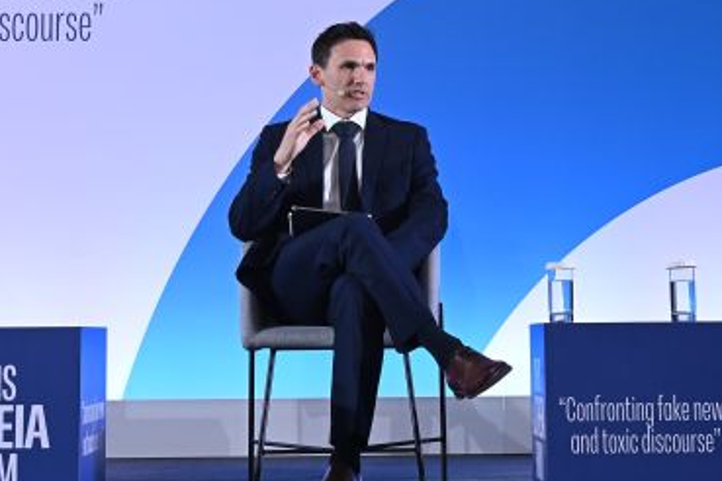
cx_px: 368
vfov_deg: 14.9
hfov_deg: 22.4
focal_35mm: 91
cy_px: 71
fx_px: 1825
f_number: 4.5
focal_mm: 42
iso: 1800
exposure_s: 1/250
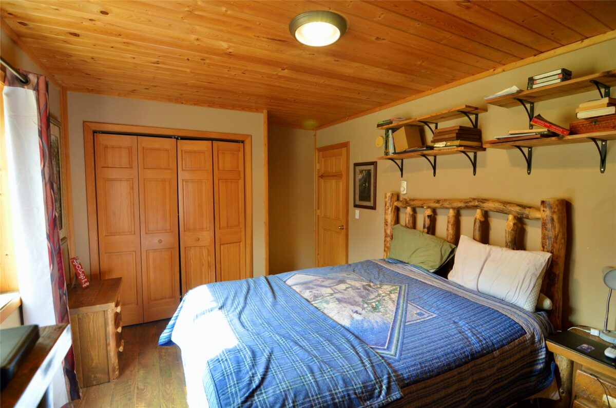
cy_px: 204
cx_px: 308
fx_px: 282
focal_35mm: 16
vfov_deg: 71.8
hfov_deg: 95.1
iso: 720
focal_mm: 11
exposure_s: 1/60
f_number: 4
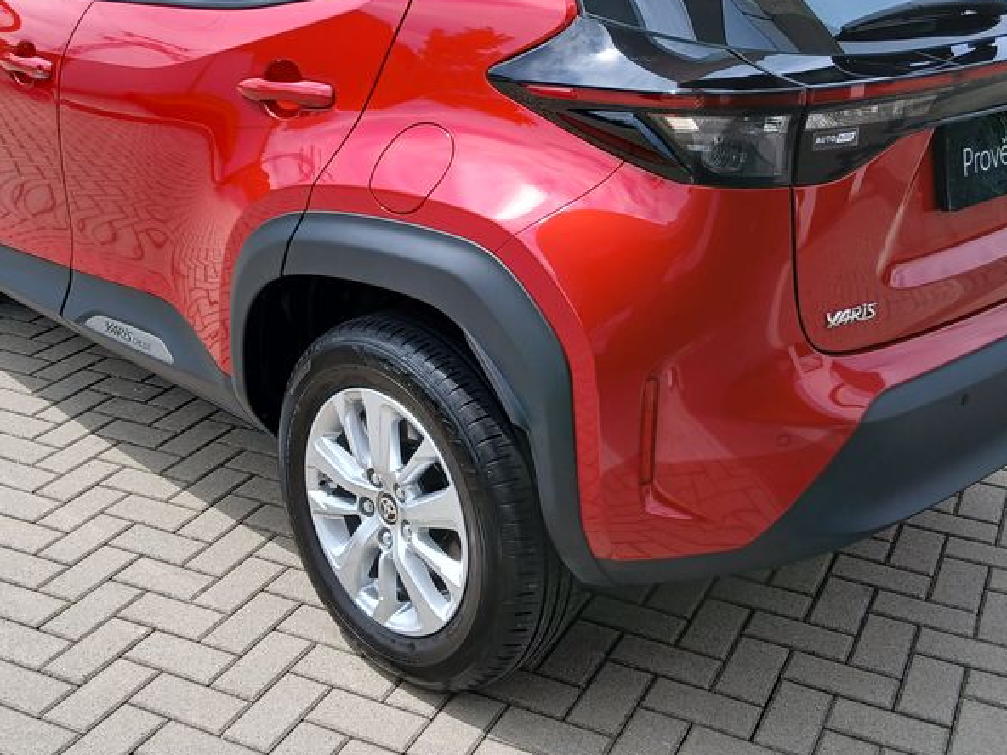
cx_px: 488
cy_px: 247
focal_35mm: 45
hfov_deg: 42.1
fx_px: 1309
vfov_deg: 31.9
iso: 20
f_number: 1.8
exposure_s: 1/323
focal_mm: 3.98
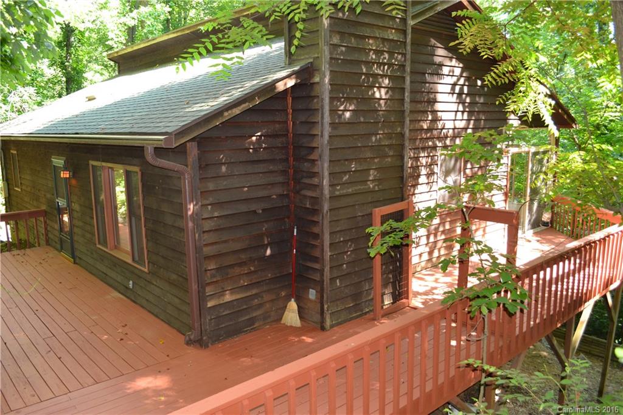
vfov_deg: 47.9
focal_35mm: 27
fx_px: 467
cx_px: 312
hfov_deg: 67.4
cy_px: 208
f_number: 3.5
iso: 450
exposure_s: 1/60
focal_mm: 18
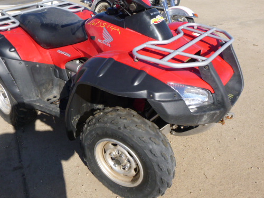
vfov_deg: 44.0
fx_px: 244
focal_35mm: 32
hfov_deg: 56.6
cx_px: 114
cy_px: 82
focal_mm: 4.5
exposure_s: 1/640
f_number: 3.9
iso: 100
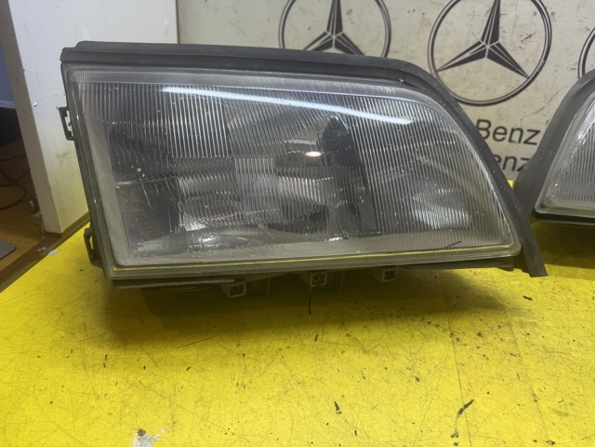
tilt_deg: -26.9
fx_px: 413
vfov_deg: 56.8
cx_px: 298
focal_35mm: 24
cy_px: 224
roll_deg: -2.9
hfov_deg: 71.6
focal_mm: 6.76
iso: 80
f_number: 1.78
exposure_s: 1/100
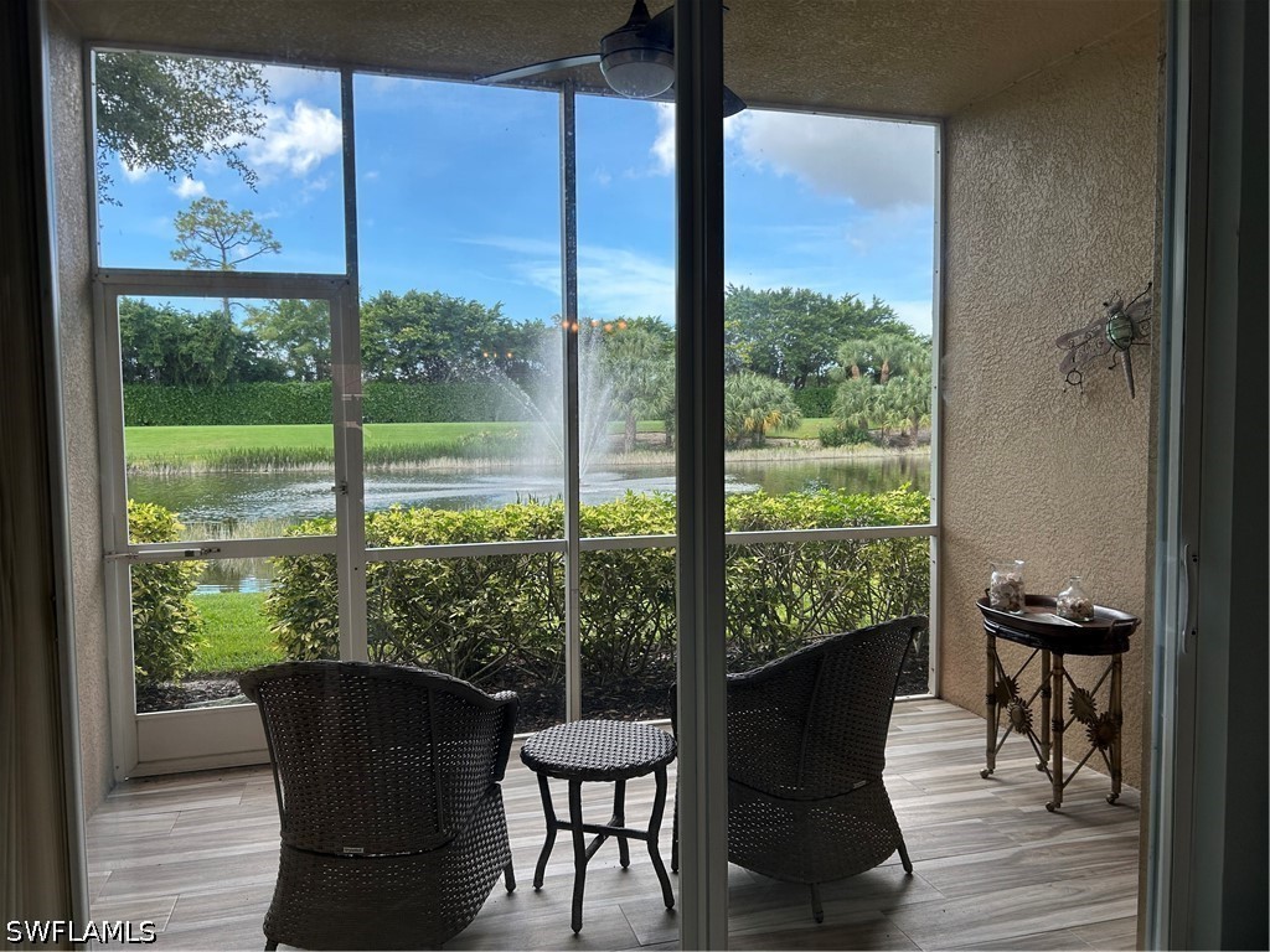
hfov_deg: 67.3
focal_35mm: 26
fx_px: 954
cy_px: 476
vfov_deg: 53.1
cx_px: 635
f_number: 1.5
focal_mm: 5.7
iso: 50
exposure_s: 1/561
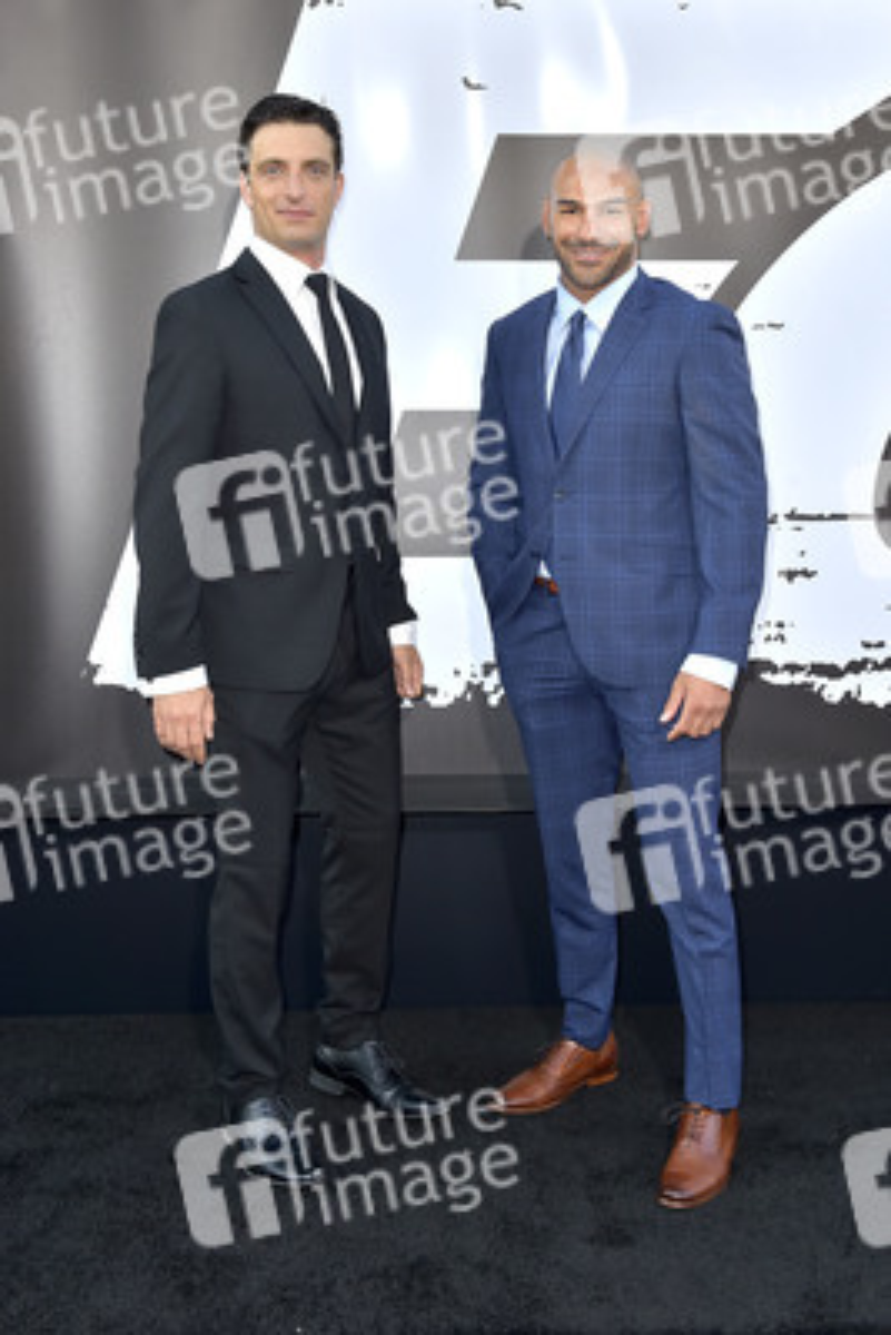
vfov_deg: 50.7
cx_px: 446
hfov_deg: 35.1
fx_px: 1409
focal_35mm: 38
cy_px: 668
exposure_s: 1/250
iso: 320
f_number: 6.3
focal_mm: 38
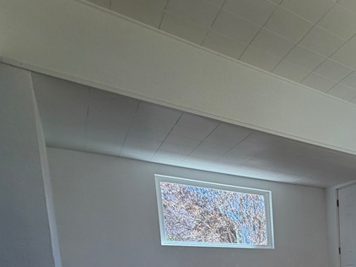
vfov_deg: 34.2
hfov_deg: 41.7
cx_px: 400
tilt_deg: -6.8
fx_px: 349
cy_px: 314
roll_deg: +0.9
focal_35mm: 34
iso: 64
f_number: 2.2
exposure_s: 1/174
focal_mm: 2.22
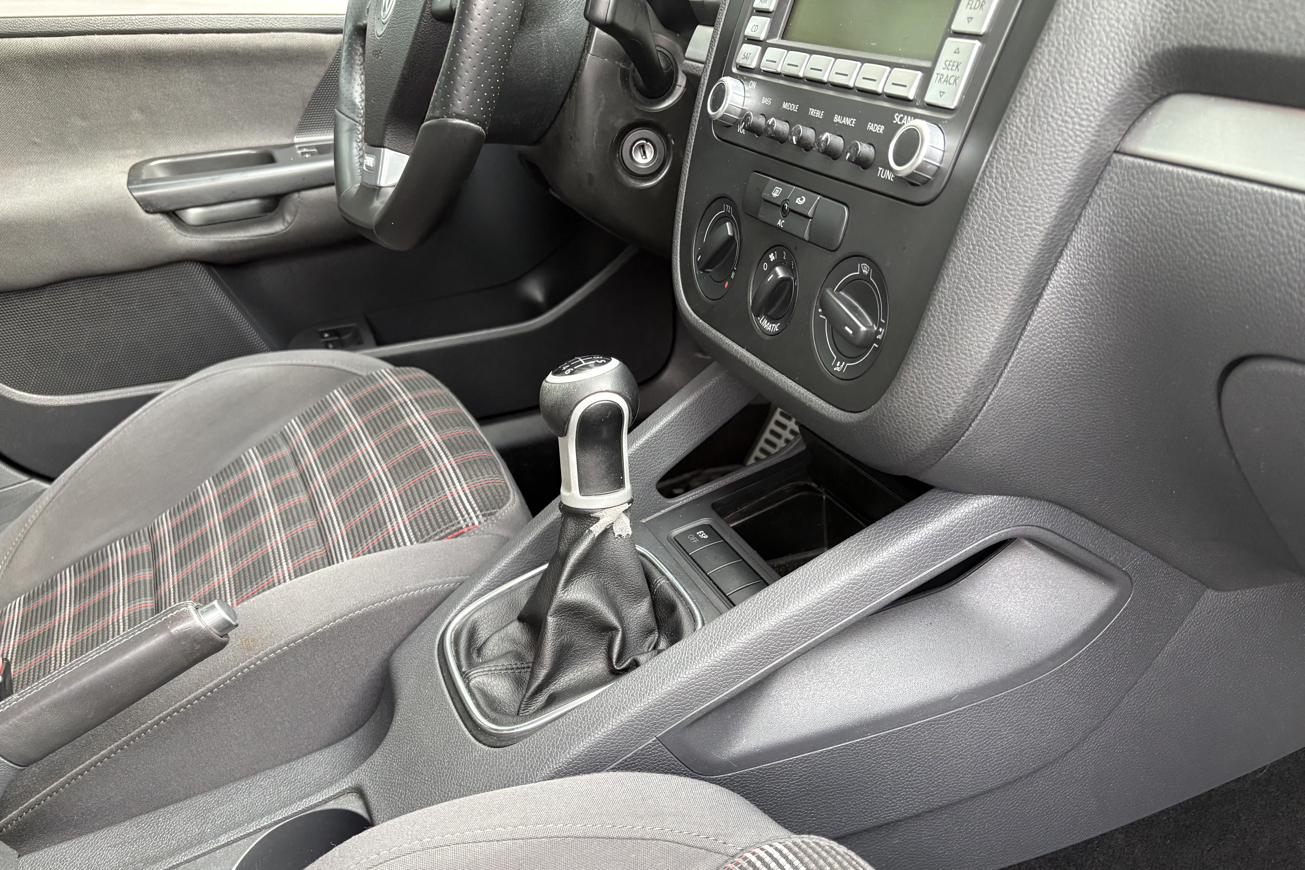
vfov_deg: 46.3
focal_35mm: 28
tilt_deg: -27.4
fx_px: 1015
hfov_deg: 65.5
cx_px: 640
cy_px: 502
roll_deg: +6.4
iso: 200
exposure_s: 1/60
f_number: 1.6
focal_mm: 5.96
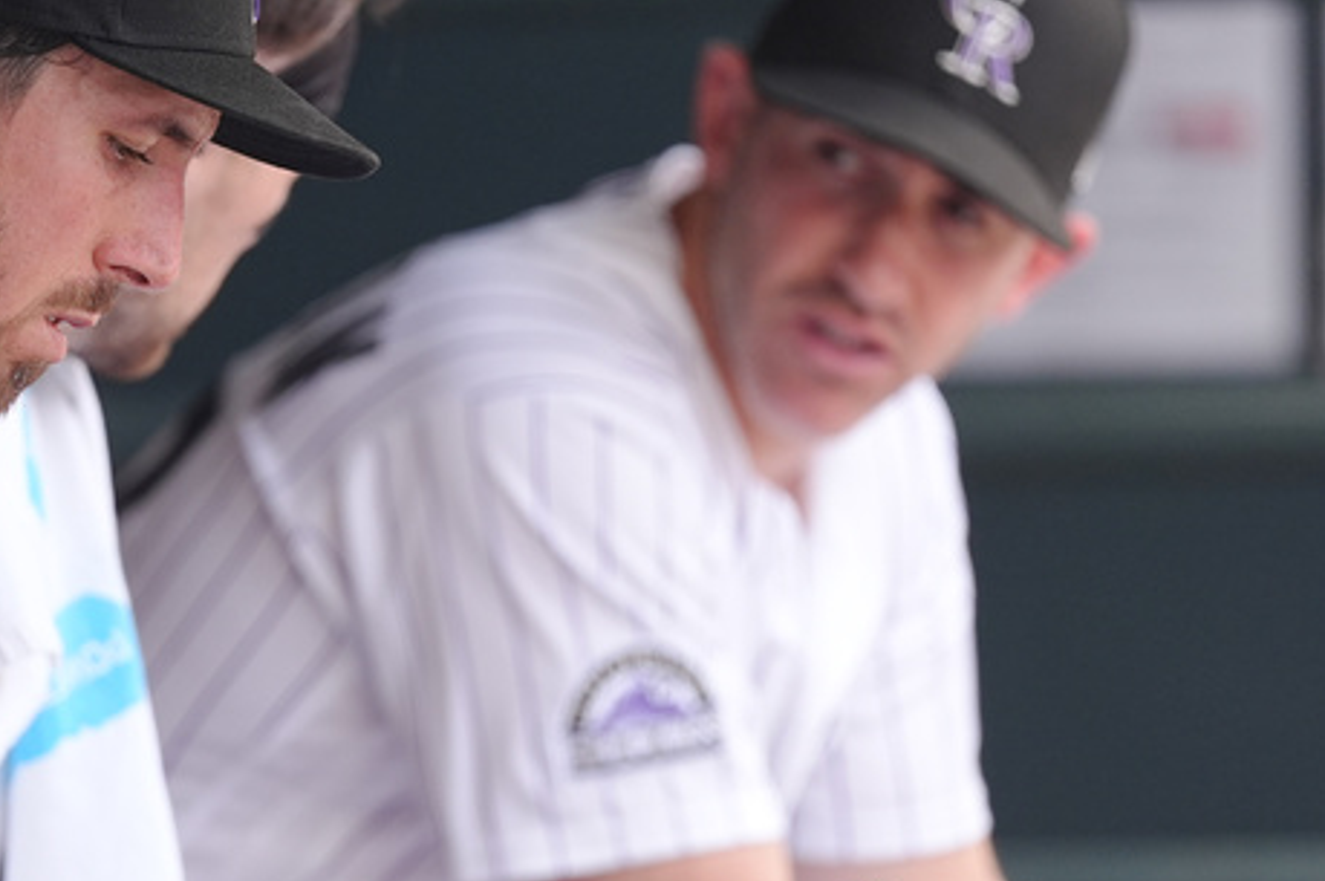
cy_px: 497
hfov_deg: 1.5
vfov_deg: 1.0
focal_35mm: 1340
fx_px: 49266
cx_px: 280
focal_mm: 600
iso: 640
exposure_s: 1/500
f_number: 4
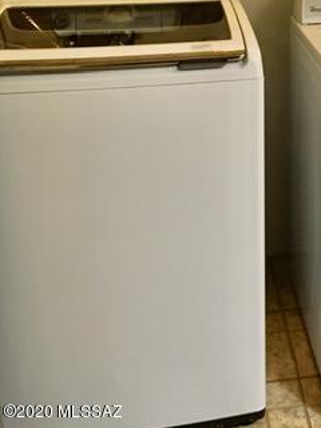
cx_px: 317
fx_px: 717
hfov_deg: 24.2
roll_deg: -0.9
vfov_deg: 31.2
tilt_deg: -13.9
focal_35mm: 58
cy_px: 16
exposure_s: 1/24
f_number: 2.2
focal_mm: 4.15
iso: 200
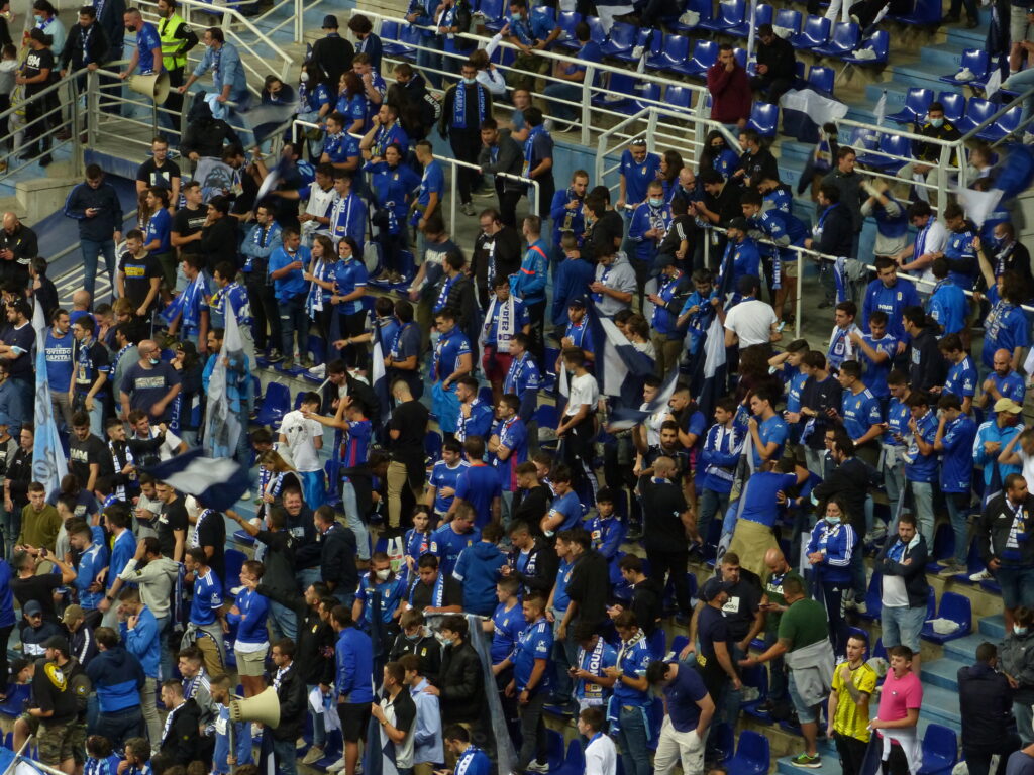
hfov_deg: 9.8
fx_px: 6004
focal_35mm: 201
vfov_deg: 7.4
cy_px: 388
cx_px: 517
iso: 400
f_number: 5.6
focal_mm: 36.2
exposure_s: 1/20
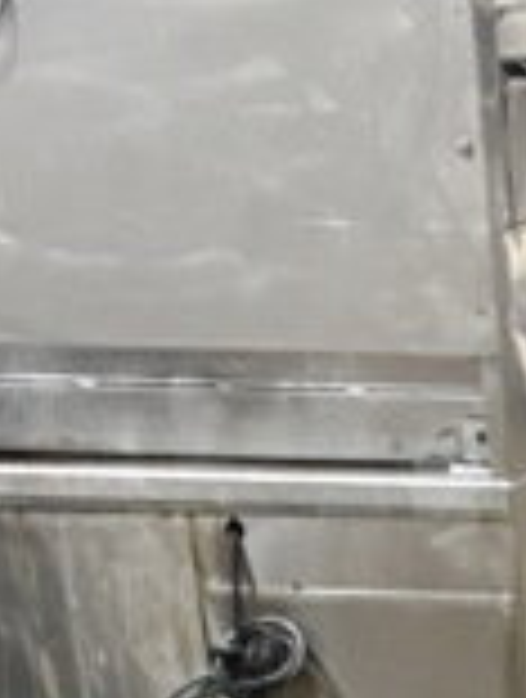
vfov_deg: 11.4
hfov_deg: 10.3
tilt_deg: -30.8
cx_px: 976
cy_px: 1786
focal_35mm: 136
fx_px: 2744
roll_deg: +0.5
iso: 500
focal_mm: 4.25
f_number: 1.8
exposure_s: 1/60
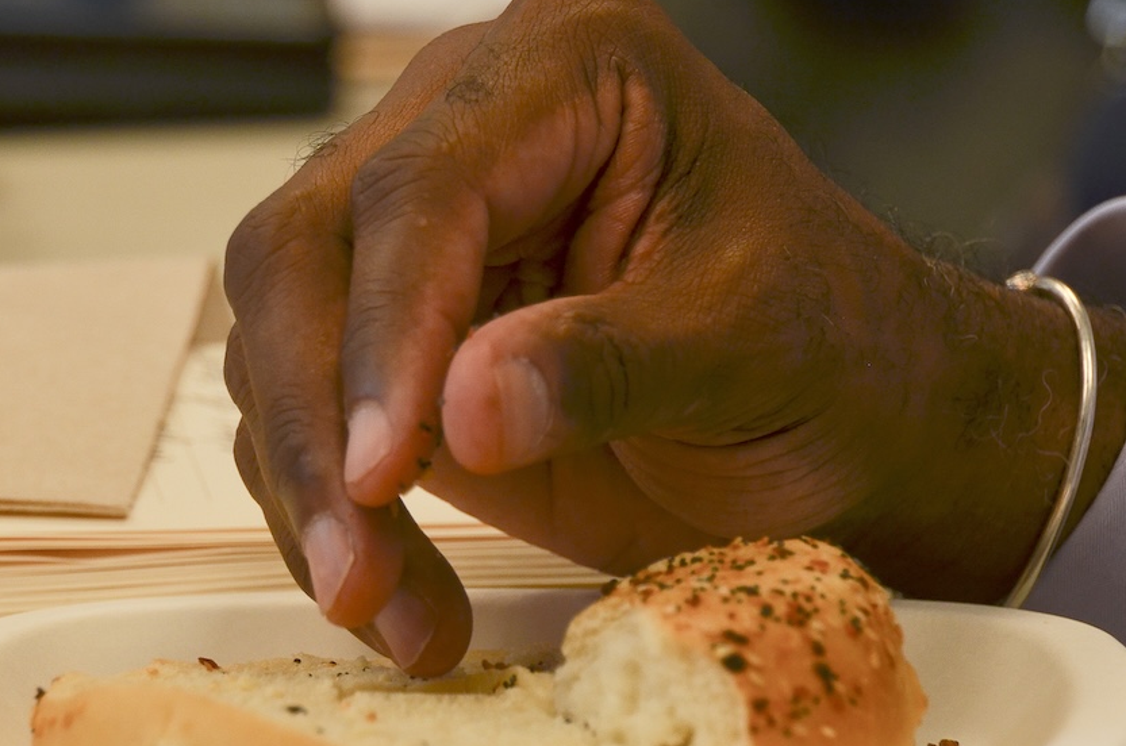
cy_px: 444
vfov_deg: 3.4
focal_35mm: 400
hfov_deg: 5.2
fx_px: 12478
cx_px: 520
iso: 360
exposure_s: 1/160
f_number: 6
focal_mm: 185
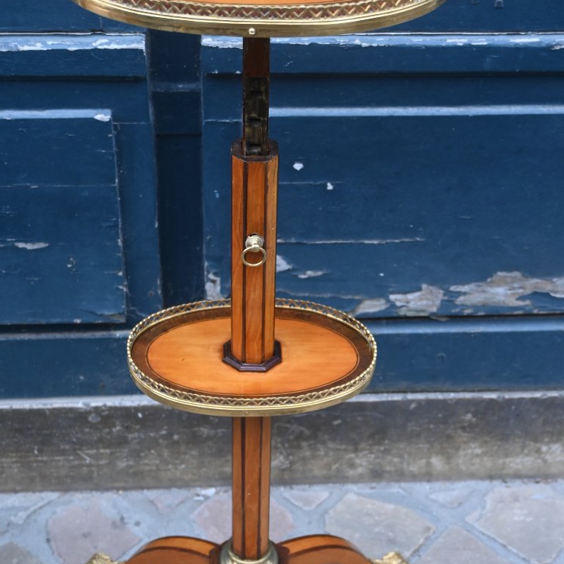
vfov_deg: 27.3
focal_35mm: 63
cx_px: 291
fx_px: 1155
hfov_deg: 27.4
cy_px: 349
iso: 400
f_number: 4
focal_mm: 31
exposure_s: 1/160
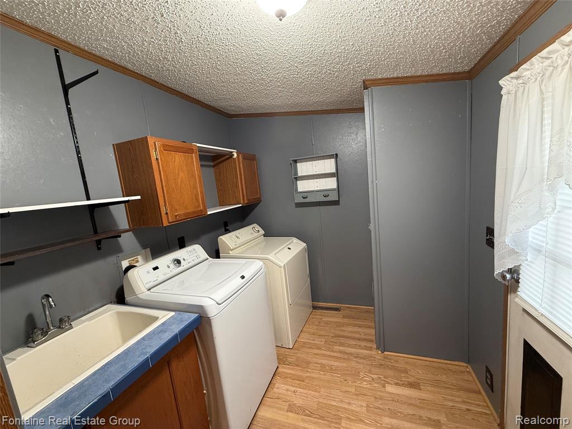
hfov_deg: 102.1
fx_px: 231
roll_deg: +6.3
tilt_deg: -7.0
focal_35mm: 14
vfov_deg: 85.7
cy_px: 214
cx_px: 286
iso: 250
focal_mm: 2.22
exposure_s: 1/60
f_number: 2.2
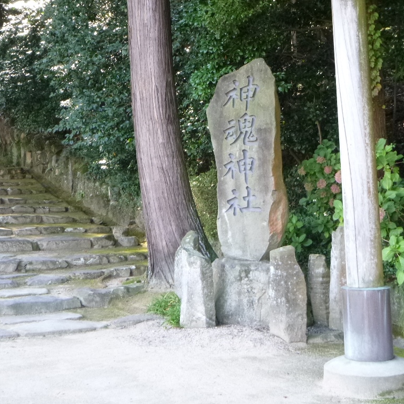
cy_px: 202
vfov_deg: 32.8
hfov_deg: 32.7
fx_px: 687
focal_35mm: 52
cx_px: 234
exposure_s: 1/40
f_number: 4.7
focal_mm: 7.9
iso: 400
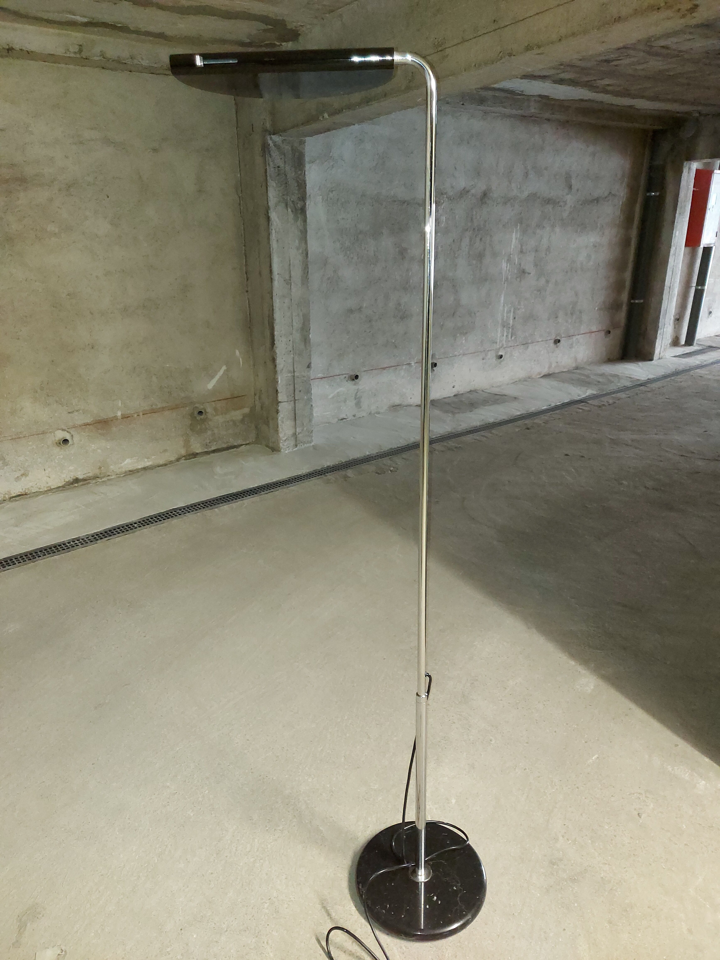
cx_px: 360
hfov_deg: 56.8
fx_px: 666
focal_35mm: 24
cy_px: 480
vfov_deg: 71.6
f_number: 1.8
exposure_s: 1/33
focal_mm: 5.23
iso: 640
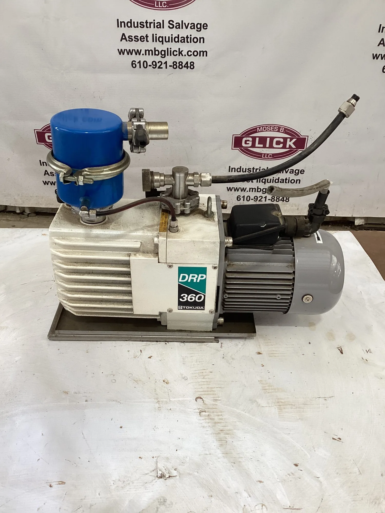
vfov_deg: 58.4
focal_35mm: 31
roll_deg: +0.5
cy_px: 256
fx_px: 460
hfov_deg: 45.4
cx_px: 192
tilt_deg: -34.9
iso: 100
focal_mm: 3.3
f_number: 2.4
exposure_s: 1/50
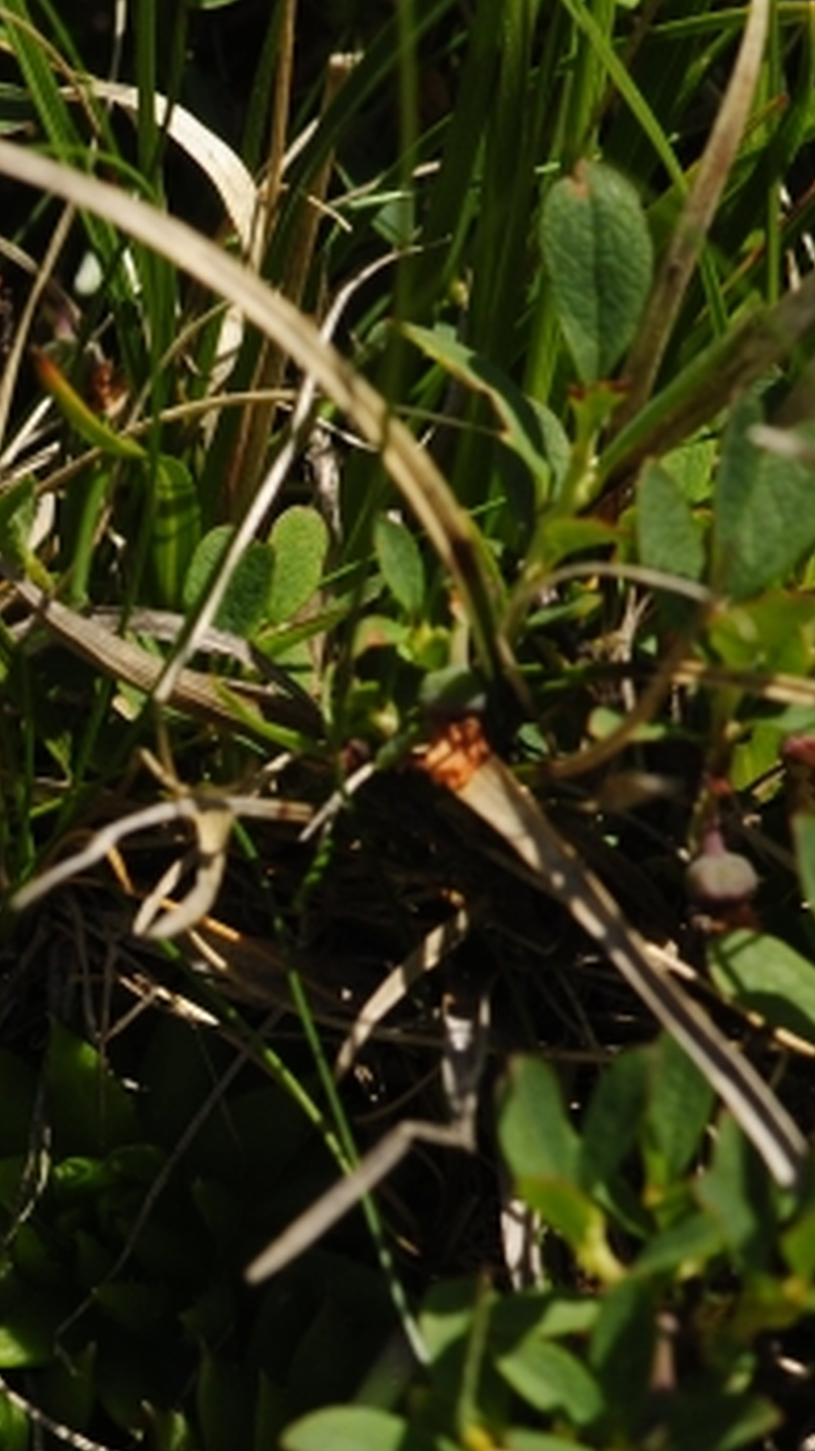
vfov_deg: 7.0
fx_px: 11850
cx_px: 33
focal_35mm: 308
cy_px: 1108
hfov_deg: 3.9
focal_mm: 85
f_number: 8
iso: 100
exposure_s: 1/200
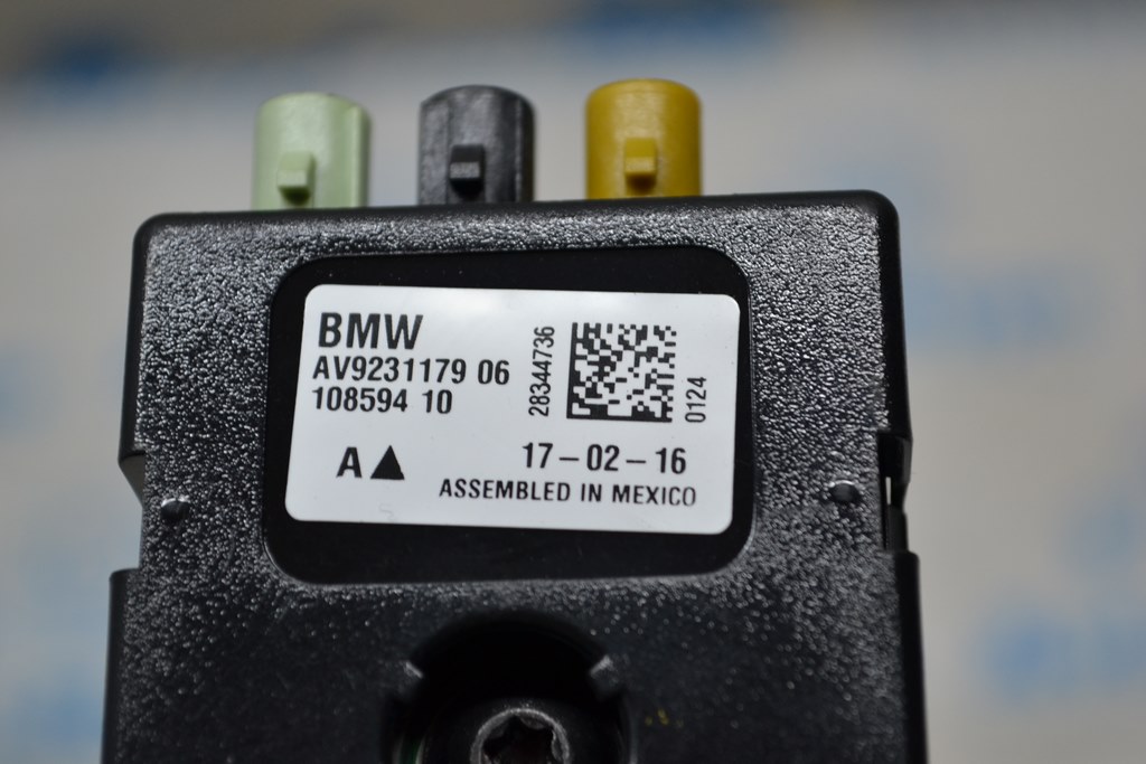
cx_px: 573
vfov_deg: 16.6
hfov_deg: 24.6
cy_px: 382
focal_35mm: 82
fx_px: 2626
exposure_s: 1/100
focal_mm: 55
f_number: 5.6
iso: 400
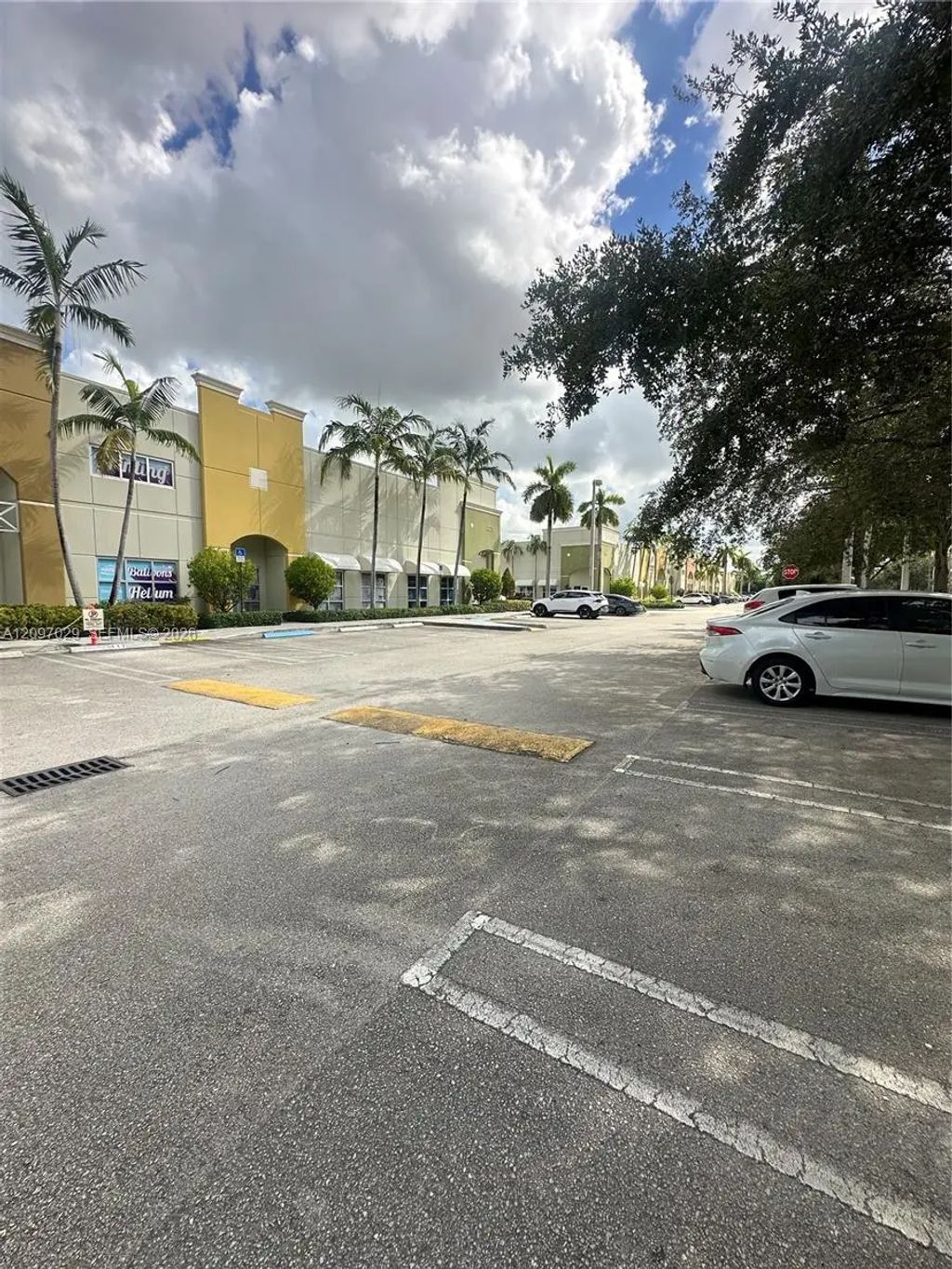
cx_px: 476
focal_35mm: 14
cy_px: 634
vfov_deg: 102.1
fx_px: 513
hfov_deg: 85.7
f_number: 2.2
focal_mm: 2.22
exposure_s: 1/1416
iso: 40
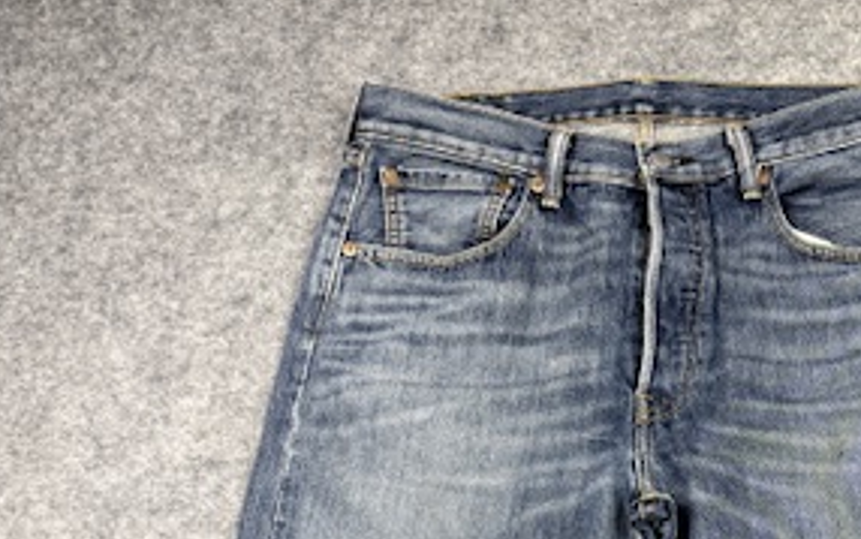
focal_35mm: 57
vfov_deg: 19.7
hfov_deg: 35.0
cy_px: 810
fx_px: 1338
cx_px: 632
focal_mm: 6.76
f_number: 1.78
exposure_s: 1/100
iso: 64
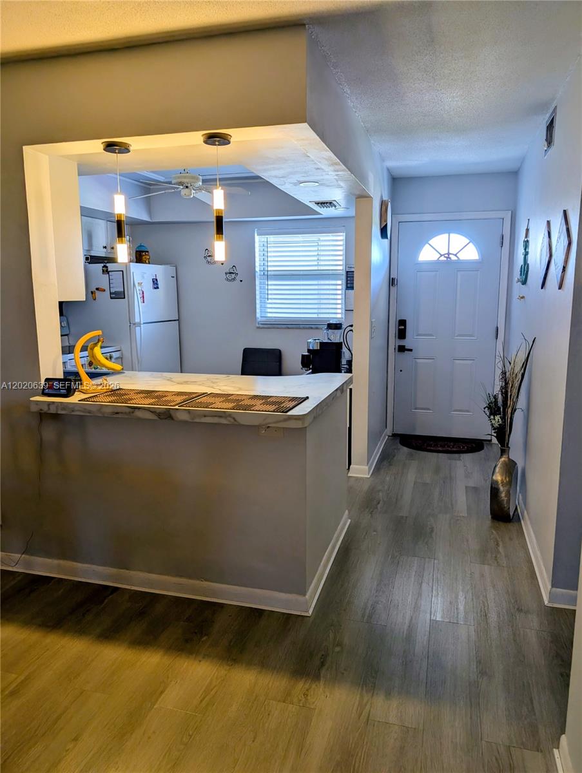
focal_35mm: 24
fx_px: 537
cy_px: 386
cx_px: 291
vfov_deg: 71.5
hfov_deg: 56.9
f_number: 1.68
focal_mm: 6.9
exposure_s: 1/23.8
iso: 30
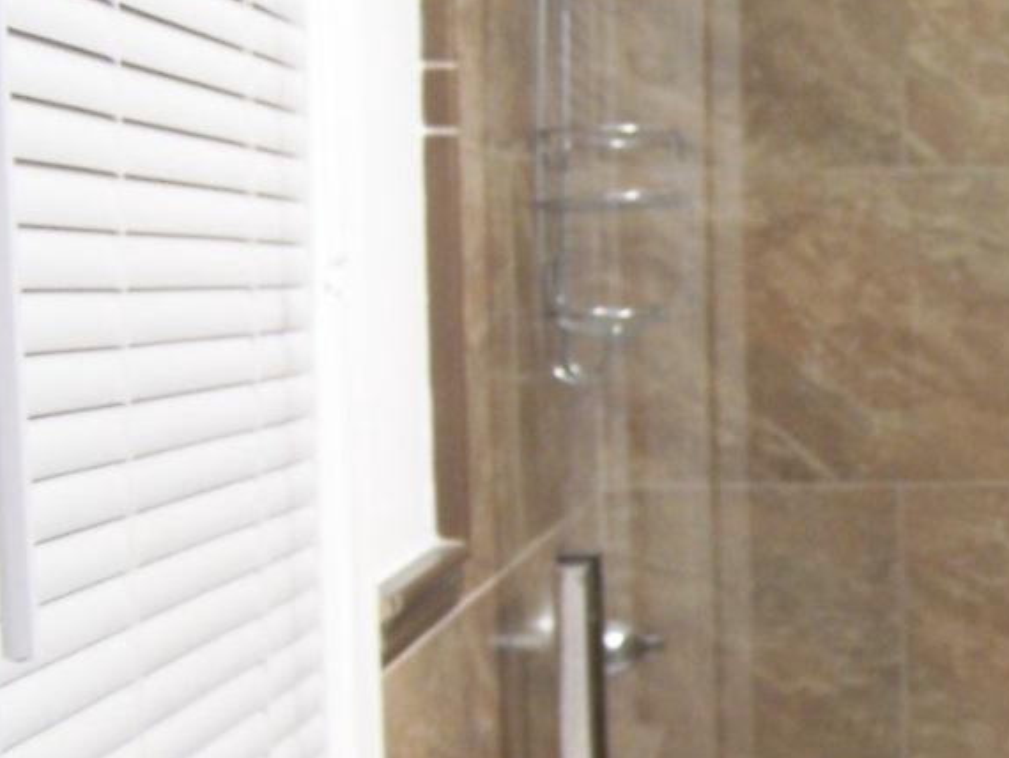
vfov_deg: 15.3
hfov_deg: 19.2
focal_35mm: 96
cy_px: 570
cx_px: 1230
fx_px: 2799
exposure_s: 1/15
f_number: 2.8
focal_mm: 6.3
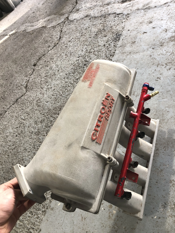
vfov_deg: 63.4
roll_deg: +40.7
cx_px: 88
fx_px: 189
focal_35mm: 28
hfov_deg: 49.7
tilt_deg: -43.8
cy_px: 116
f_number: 1.8
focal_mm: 3.99
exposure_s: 1/25
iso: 32
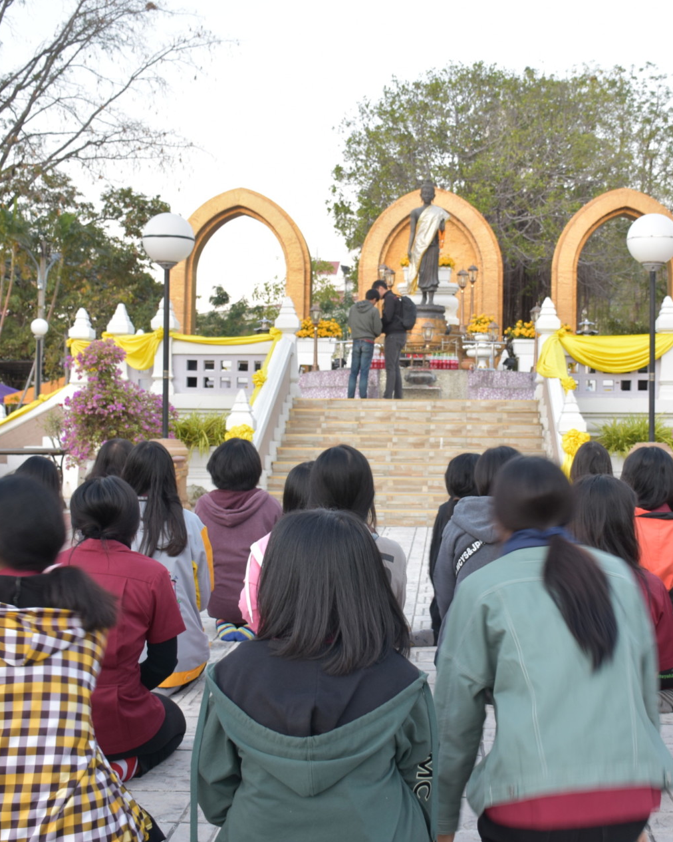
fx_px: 1170
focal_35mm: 47
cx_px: 418
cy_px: 419
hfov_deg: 31.9
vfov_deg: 39.5
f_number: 3.5
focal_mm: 22
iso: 200
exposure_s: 1/15
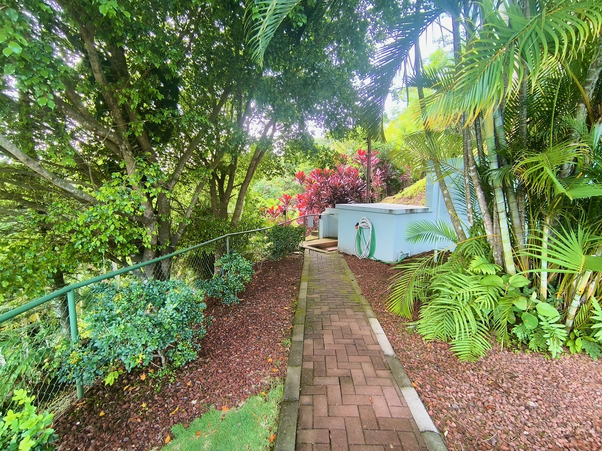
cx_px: 301
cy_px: 226
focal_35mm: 16
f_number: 2.2
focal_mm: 1.65
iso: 50
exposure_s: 1/100
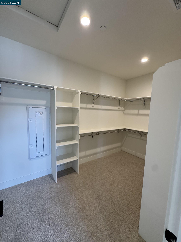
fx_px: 98
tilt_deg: -5.5
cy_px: 121
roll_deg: -1.7
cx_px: 90
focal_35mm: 14
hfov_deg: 85.7
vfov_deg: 102.1
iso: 250
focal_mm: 2.22
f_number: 2.2
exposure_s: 1/120
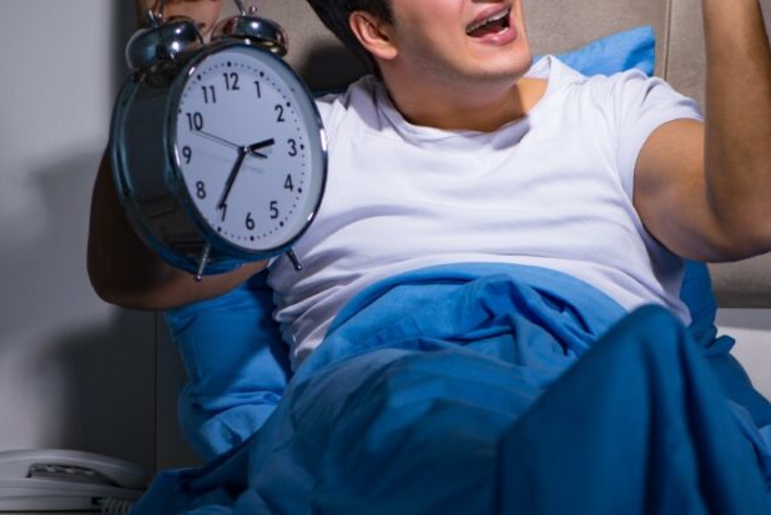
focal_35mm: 174
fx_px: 3729
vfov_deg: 7.9
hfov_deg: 11.8
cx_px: 342
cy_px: 163
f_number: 5.6
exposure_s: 1/100
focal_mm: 105
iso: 100
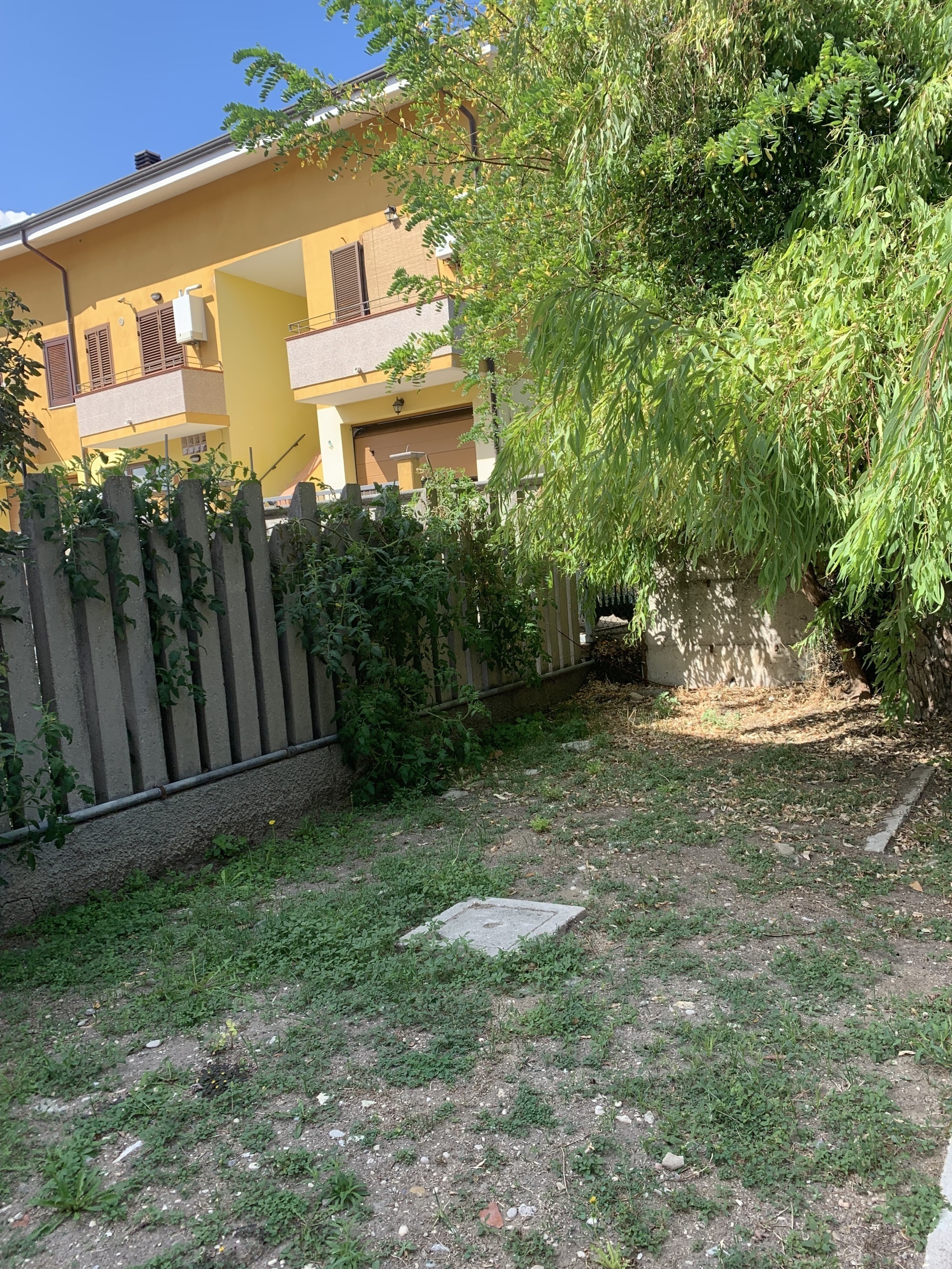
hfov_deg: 53.1
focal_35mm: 26
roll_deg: +4.4
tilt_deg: -3.1
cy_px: 634
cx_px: 476
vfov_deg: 67.3
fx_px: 953
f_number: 1.8
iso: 25
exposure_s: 1/796
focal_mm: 4.25
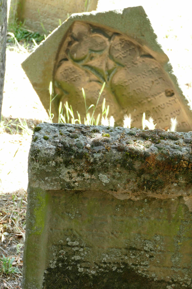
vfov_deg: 26.3
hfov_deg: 17.7
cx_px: 96
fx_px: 616
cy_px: 144
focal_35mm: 77
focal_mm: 28.21
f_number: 3.7
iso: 125
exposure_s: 1/80
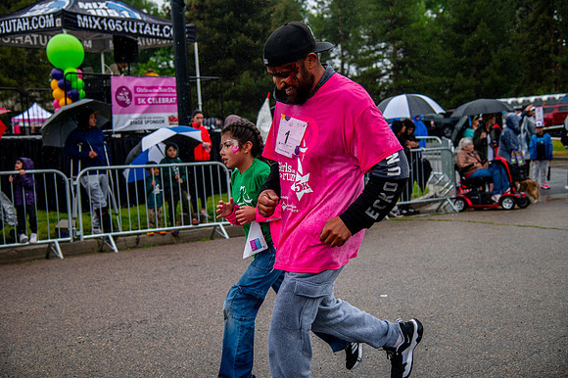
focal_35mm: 48
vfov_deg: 28.0
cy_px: 189
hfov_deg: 41.1
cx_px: 284
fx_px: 757
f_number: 4
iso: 1600
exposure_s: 1/2500
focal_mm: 48
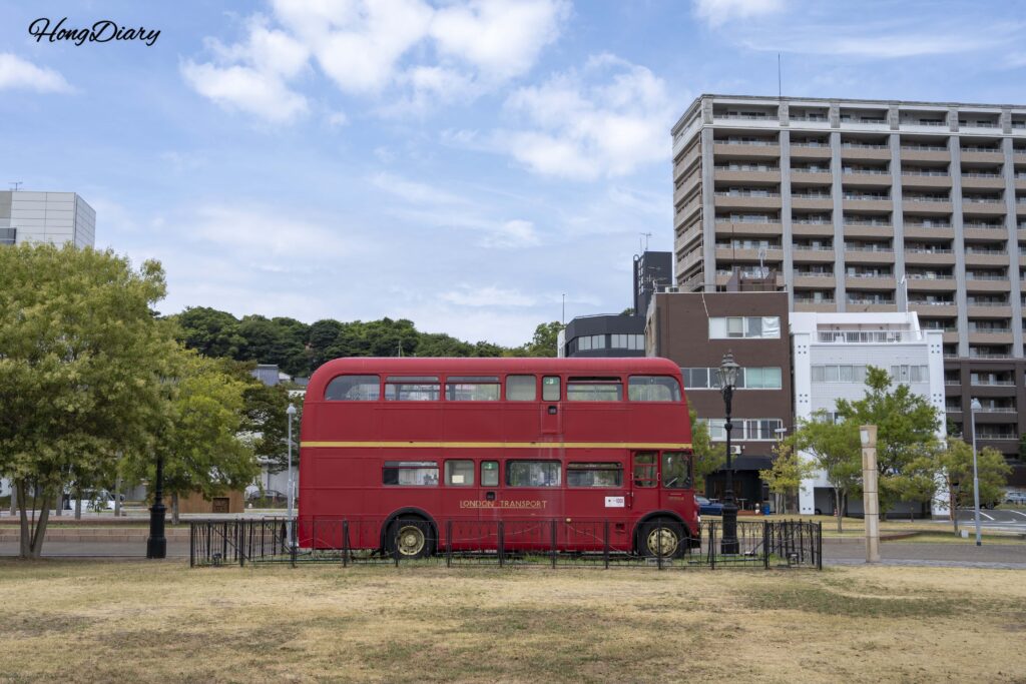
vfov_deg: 31.9
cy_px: 342
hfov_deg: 46.4
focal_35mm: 42
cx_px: 513
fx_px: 1197
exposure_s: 1/125
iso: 100
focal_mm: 42
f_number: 11
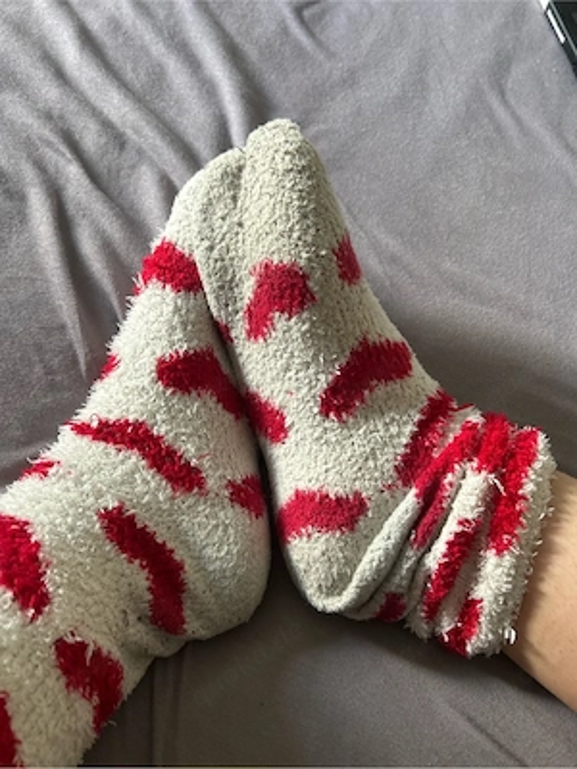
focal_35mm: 26
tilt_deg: -63.0
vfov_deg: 67.3
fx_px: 578
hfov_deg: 53.1
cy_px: 384
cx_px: 288
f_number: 1.5
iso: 125
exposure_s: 1/84
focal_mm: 5.7
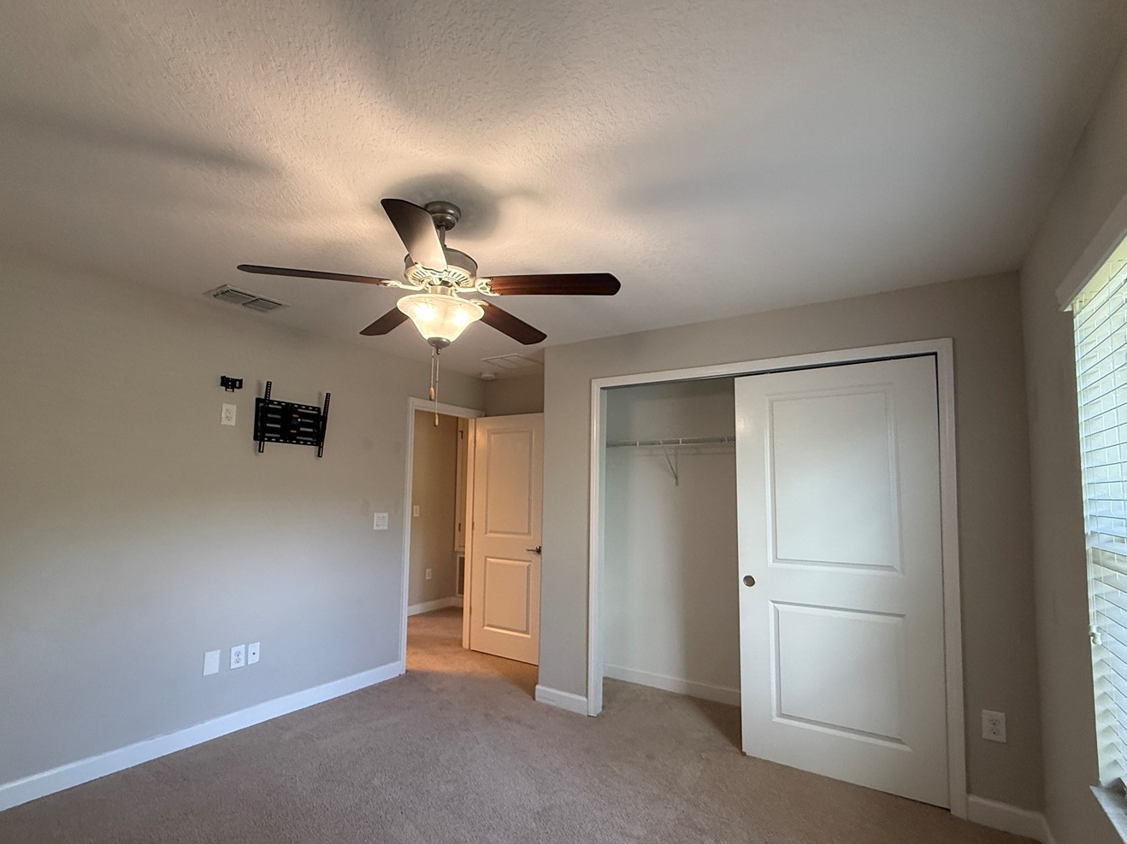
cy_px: 454
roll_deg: -1.5
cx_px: 542
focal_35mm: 17
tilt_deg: +5.0
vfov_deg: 74.6
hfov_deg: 91.0
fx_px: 553
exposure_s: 1/120
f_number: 2.2
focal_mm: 2.22
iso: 320
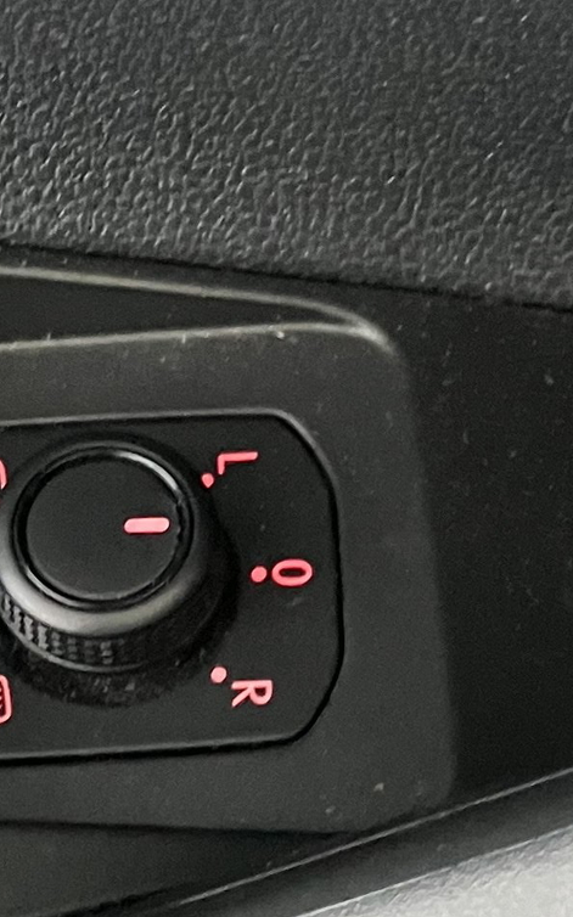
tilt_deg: -69.9
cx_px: -193
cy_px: 674
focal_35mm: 126
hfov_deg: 10.2
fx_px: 3149
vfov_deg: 16.5
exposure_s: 1/56
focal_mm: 3.99
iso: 250
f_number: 1.8
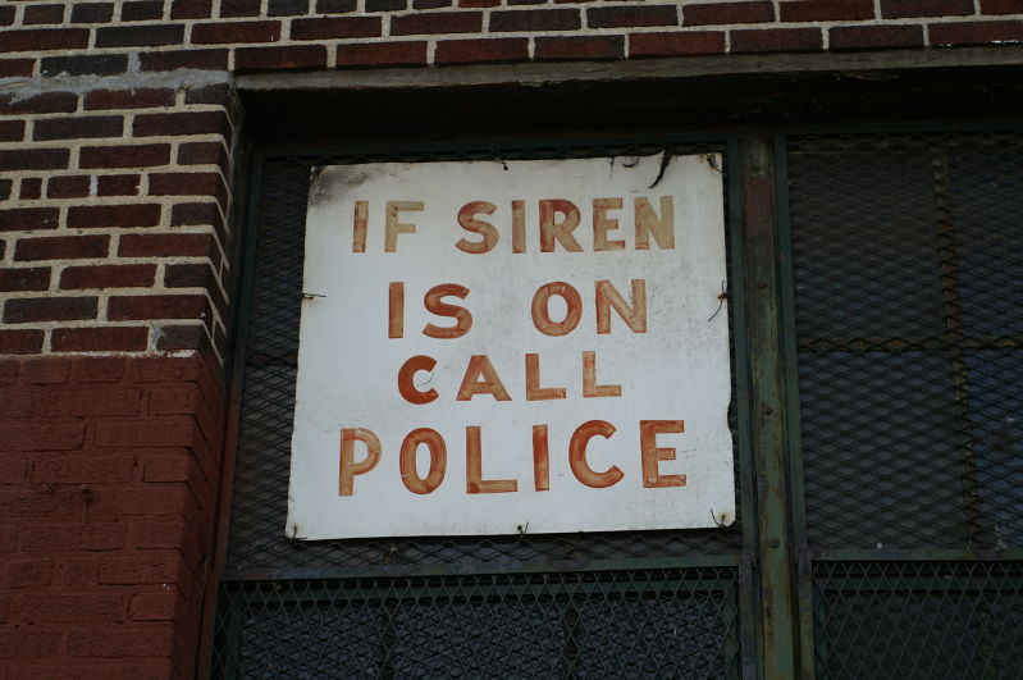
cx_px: 512
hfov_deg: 27.0
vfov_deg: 18.1
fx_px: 2129
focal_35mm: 75
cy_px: 340
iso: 100
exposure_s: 1/500
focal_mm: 50
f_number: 2.8
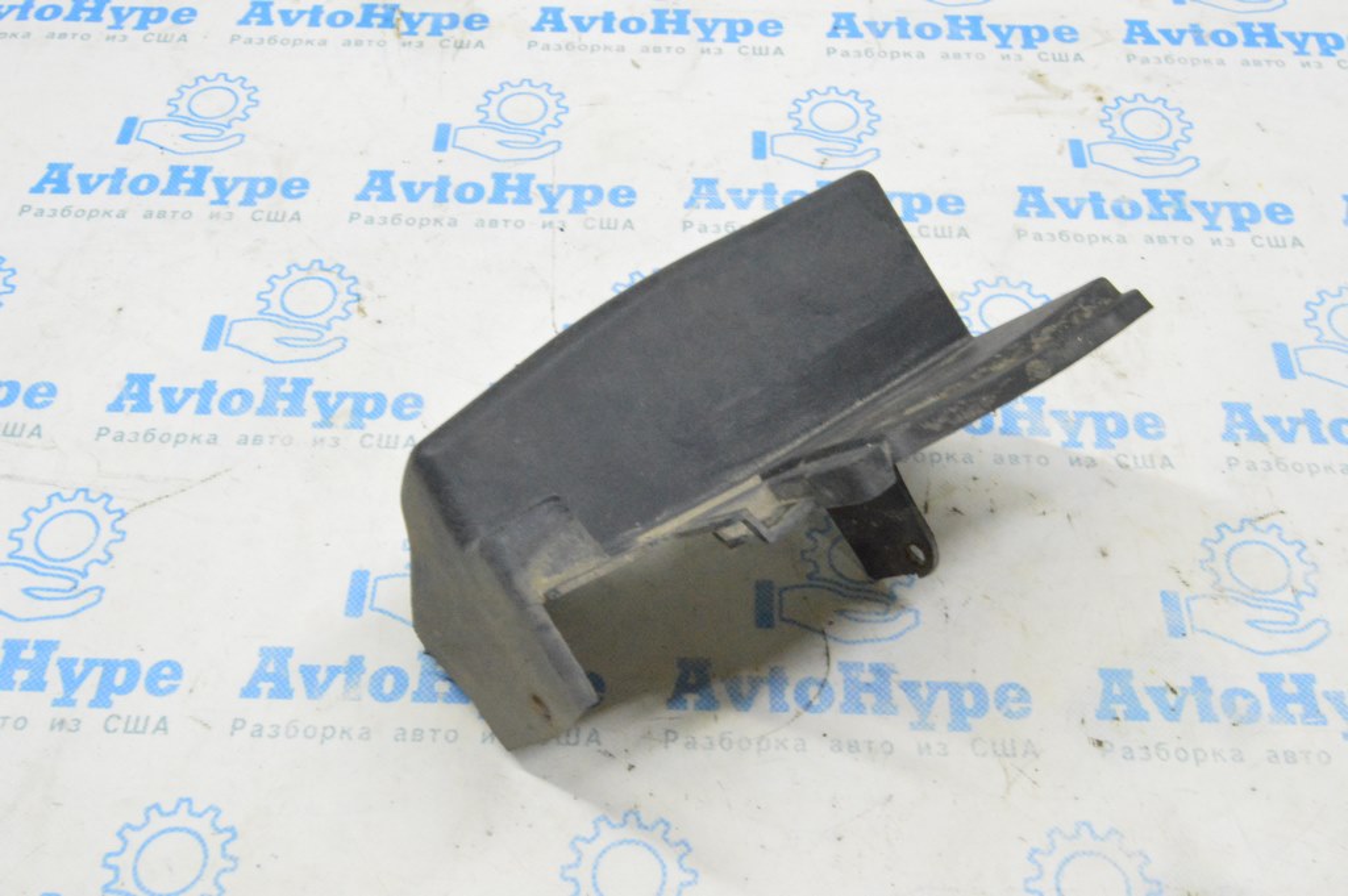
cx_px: 674
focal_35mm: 39
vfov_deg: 34.2
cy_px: 448
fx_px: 1459
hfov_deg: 49.6
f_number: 20
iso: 6400
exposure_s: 1/15
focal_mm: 26
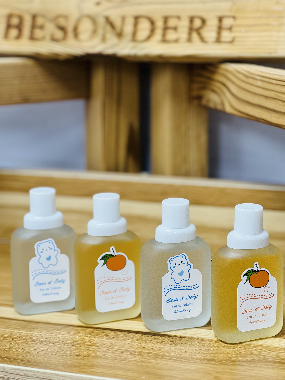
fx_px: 900
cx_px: 149
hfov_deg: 18.0
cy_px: 184
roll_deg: +0.3
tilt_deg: -11.6
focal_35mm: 82
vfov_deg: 23.8
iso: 64
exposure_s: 1/100
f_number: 2.8
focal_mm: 9
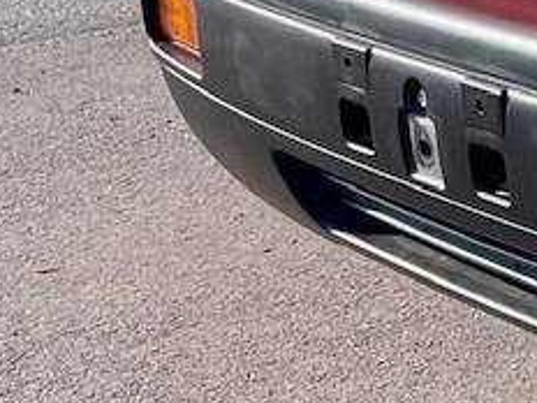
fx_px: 2141
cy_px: -292
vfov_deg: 10.2
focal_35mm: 138
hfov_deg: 11.4
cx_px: 1356
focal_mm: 5.1
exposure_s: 1/1279
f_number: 1.6
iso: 32
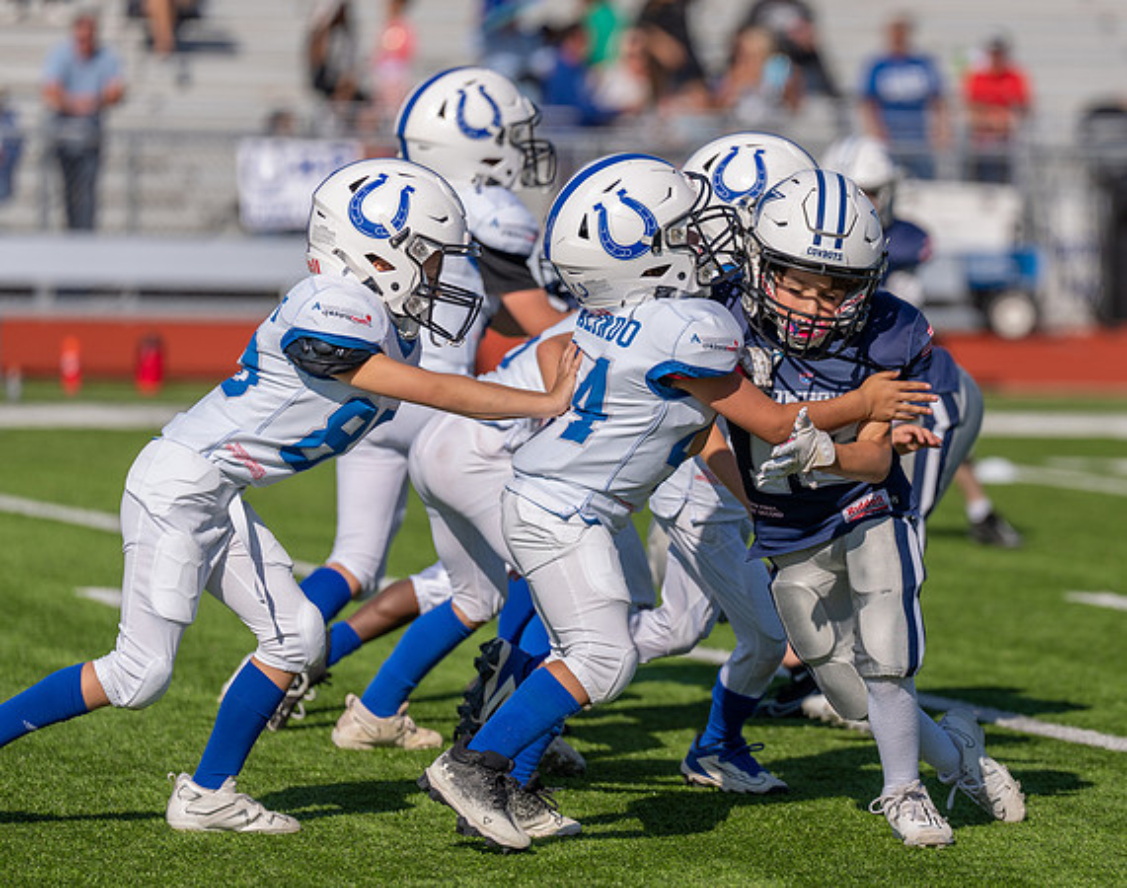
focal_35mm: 277
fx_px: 9178
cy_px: 425
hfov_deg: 7.0
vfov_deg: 5.5
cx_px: 793
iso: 160
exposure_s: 1/4000
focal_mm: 200
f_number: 3.2
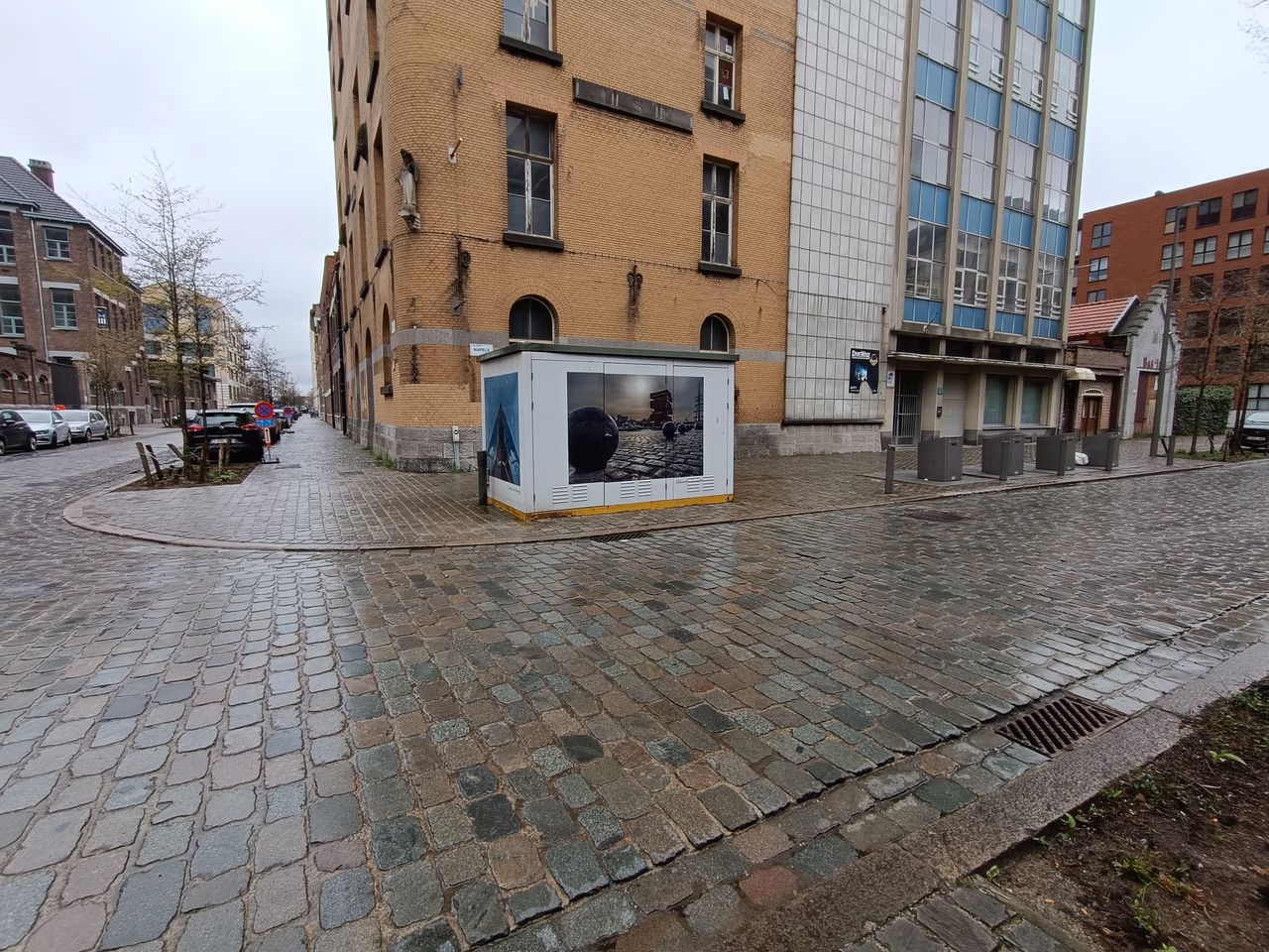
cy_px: 476
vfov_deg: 78.1
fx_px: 587
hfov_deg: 94.5
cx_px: 634
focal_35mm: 16
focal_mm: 1.66
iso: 50
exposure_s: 1/129
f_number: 2.2
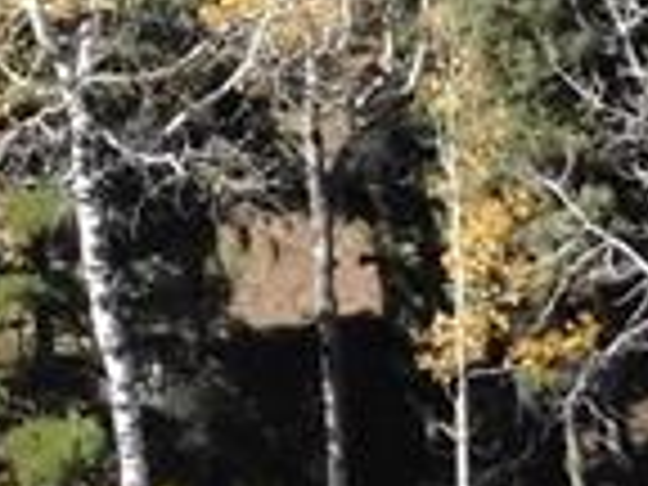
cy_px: -335
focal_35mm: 164
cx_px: -567
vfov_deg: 8.7
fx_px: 3070
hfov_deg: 11.1
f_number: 6
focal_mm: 4
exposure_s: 1/1500
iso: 800
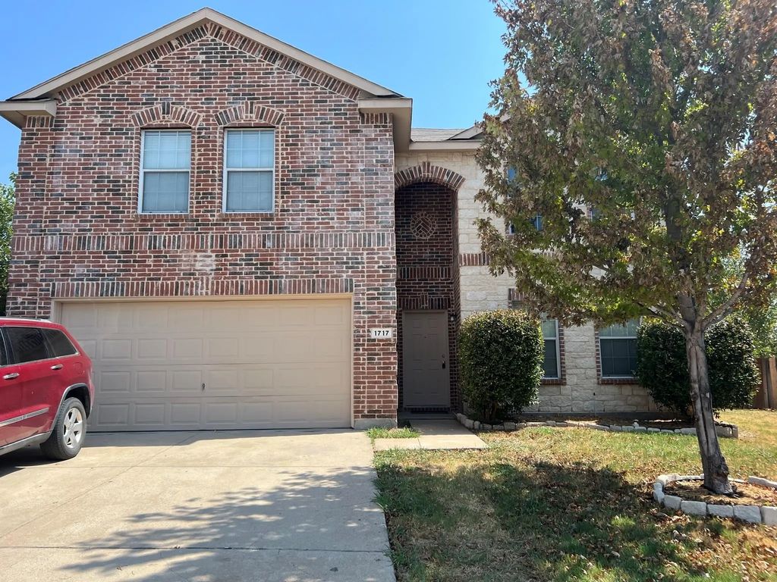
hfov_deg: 67.3
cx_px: 388
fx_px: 584
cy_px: 291
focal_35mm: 26
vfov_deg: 53.1
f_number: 1.5
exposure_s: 1/2123
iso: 50
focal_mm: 5.7
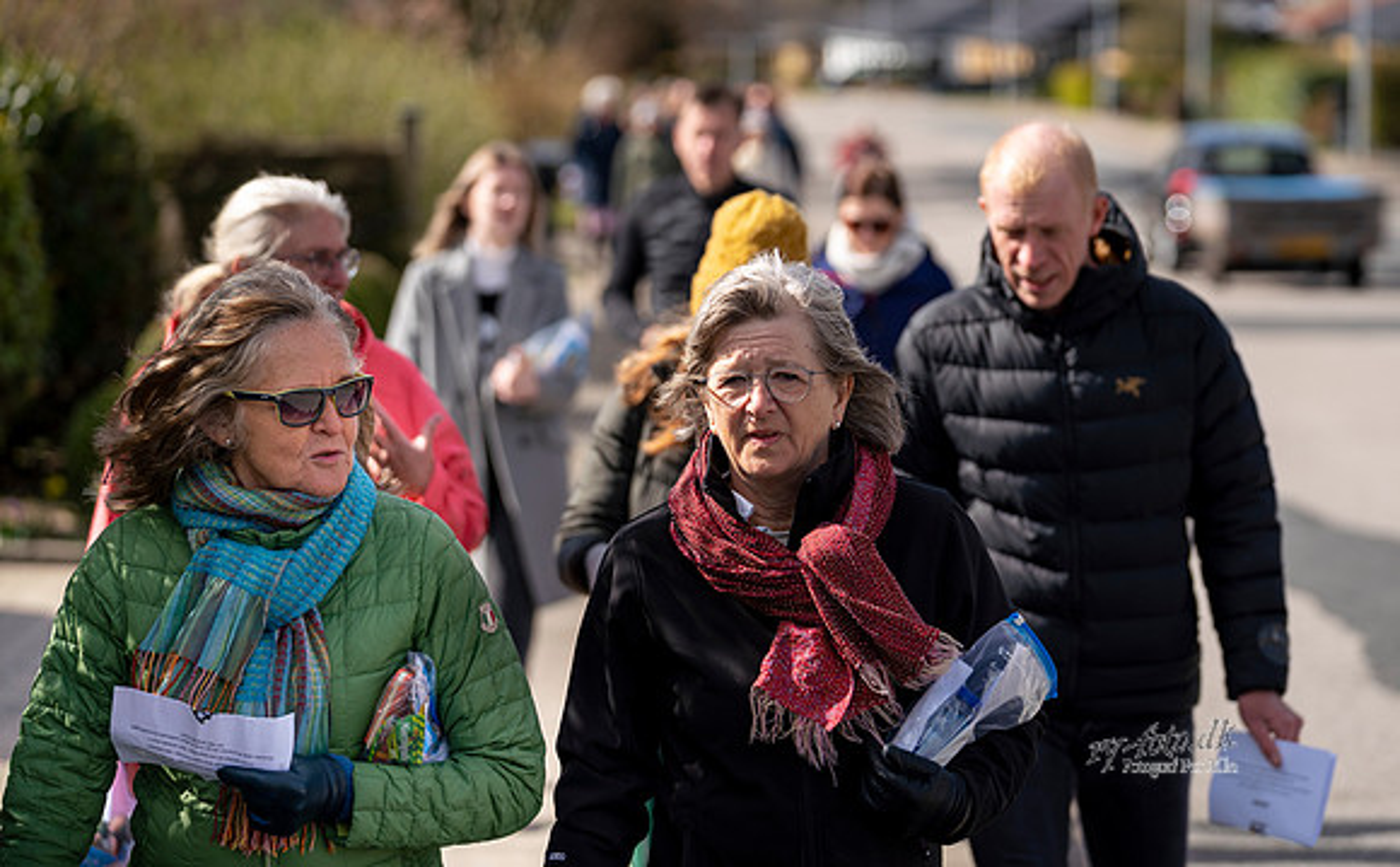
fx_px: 5381
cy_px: 346
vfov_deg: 9.2
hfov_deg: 14.8
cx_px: 781
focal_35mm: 141
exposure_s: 1/800
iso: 100
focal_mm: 124
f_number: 3.5
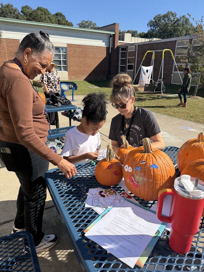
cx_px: 102
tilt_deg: -20.3
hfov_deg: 56.8
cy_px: 136
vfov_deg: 71.6
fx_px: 189
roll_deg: -0.4
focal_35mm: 24
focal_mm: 6.76
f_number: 1.78
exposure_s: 1/4167
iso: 100
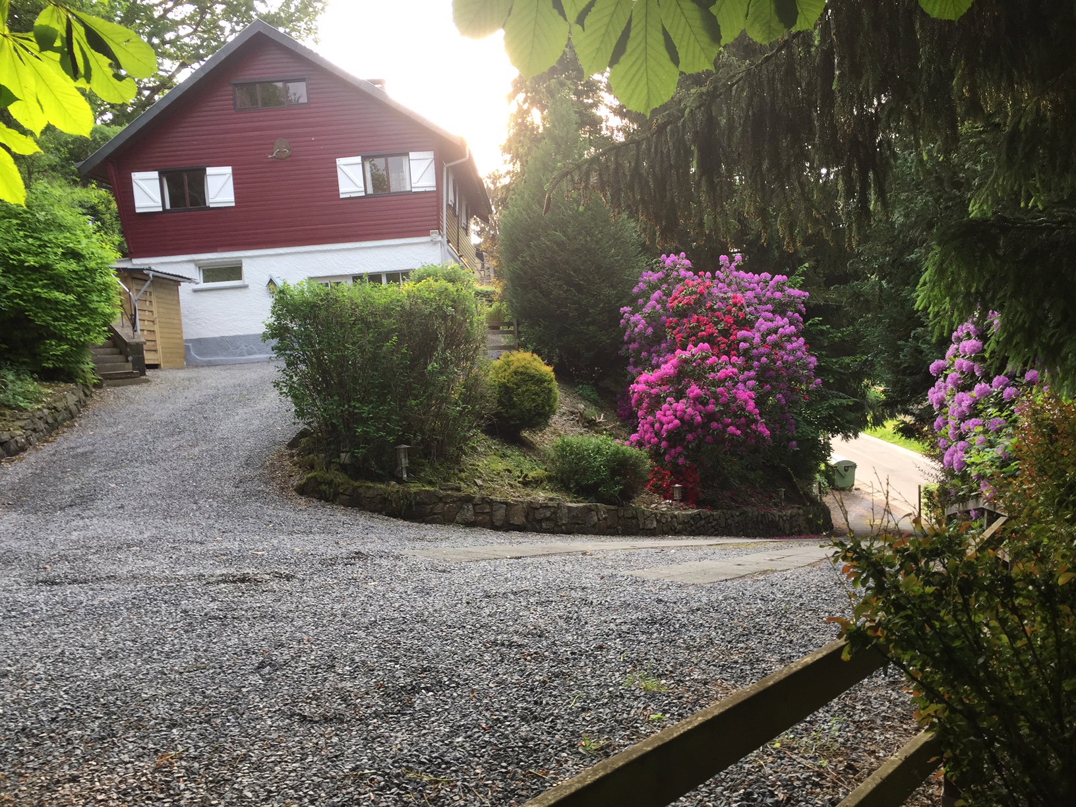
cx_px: 538
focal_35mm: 29
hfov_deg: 61.7
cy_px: 404
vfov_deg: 48.2
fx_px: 901
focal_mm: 4.15
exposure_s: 1/100
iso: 40
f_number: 2.2
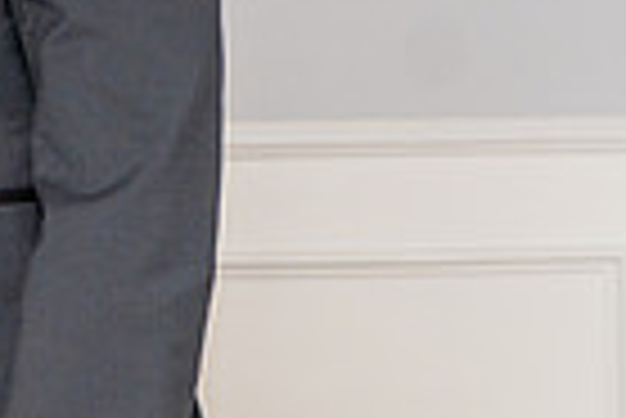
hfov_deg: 8.5
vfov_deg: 6.0
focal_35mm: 228
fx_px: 3969
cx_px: -673
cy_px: -61
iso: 640
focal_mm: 41
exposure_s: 1/160
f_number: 4.5
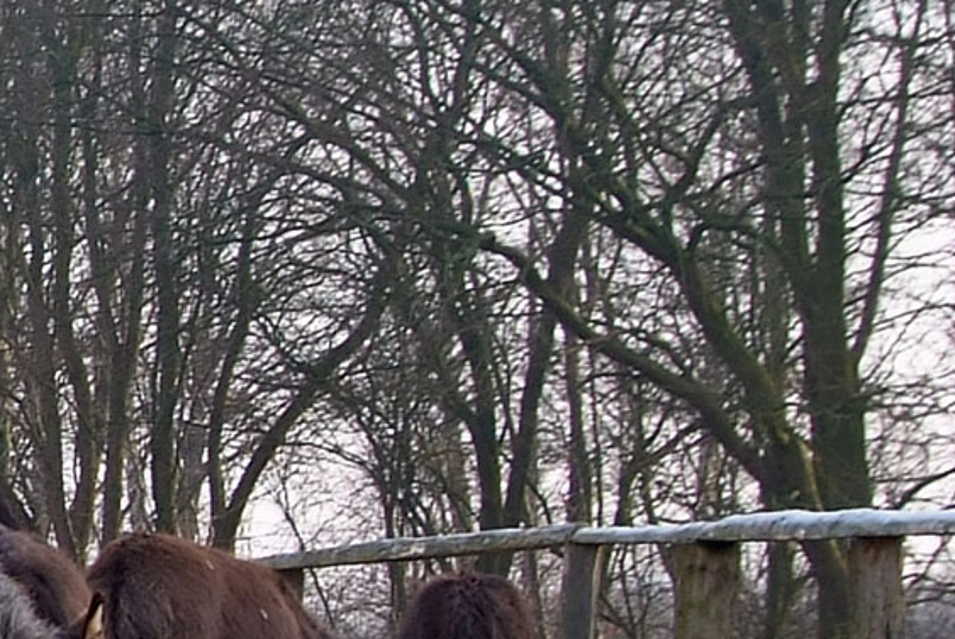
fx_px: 3480
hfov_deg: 14.0
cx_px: -723
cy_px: 565
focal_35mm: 131
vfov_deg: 10.4
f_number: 8
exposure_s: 1/140
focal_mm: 24
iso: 200
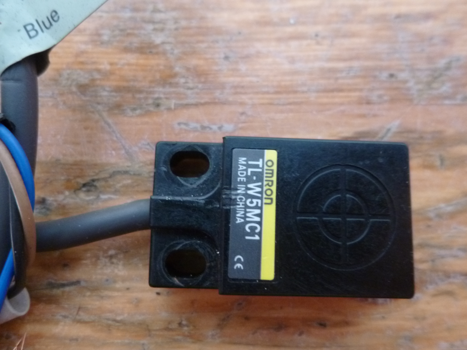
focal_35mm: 25
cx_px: 234
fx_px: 337
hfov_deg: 69.4
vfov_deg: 54.9
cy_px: 175
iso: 400
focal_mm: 4.5
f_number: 3.1
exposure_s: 1/4
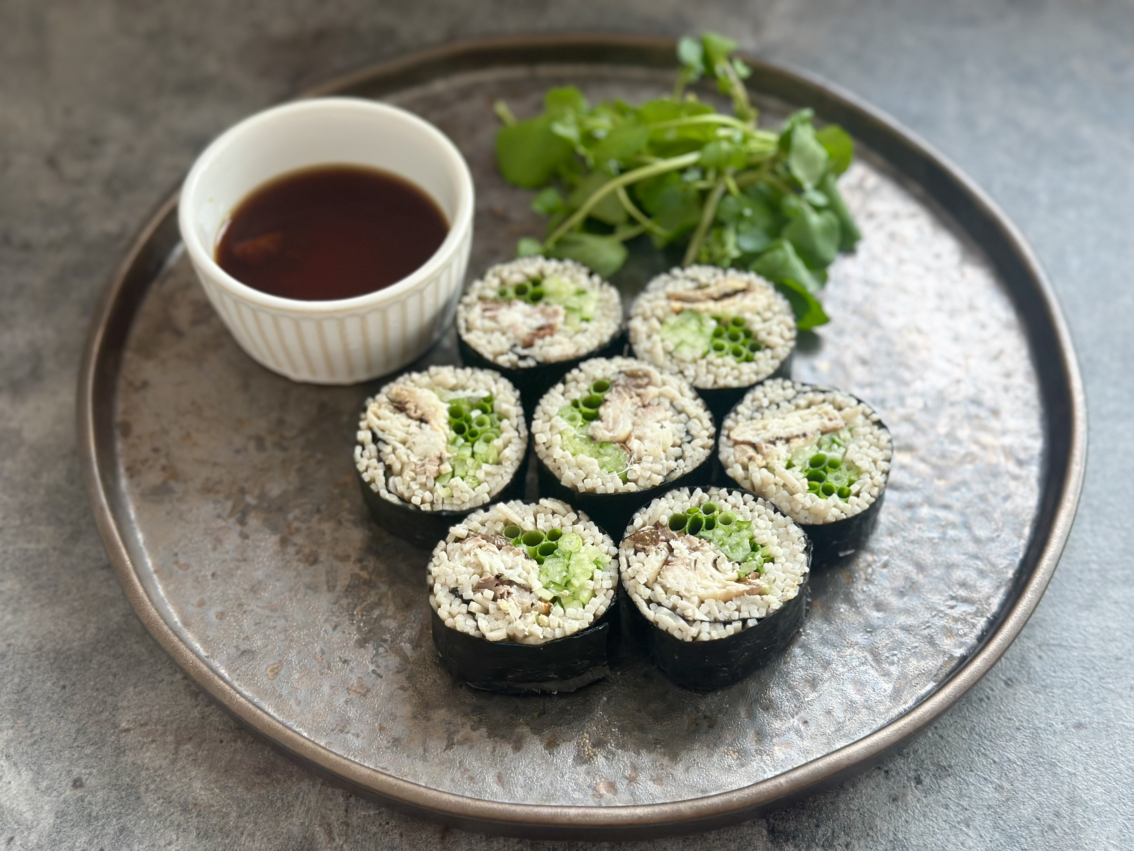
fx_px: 1572
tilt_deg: -53.5
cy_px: 426
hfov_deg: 39.7
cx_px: 567
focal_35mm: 48
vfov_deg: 30.3
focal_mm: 6.86
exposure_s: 1/65
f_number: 1.78
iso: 125
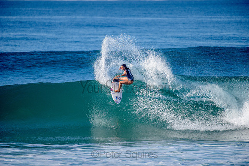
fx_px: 3459
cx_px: 124
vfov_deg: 2.8
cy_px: 83
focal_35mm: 500
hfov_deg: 4.1
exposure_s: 1/1600
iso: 180
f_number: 5.6
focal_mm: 500
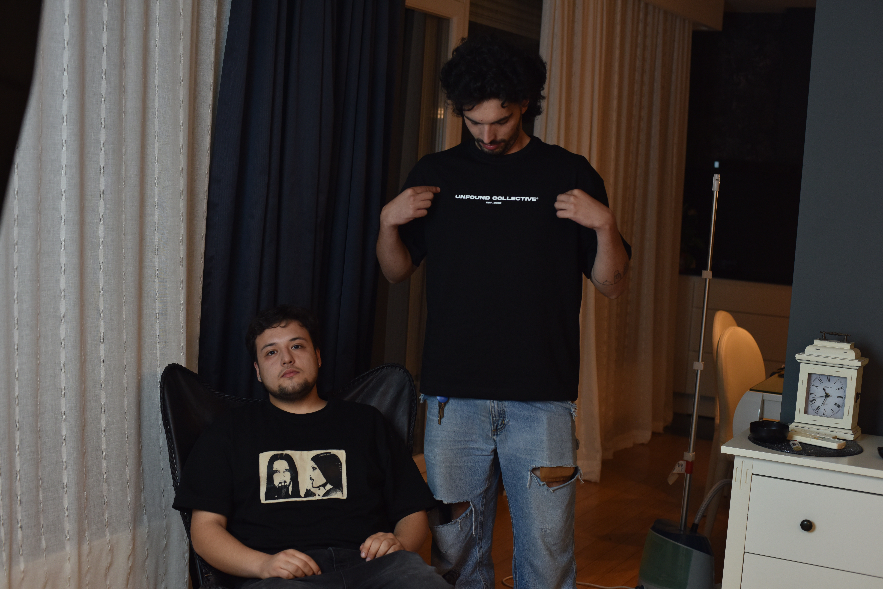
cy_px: 294
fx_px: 1227
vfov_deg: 27.0
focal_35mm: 50
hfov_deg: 39.6
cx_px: 442
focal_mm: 50
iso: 640
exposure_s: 1/80
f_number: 1.4
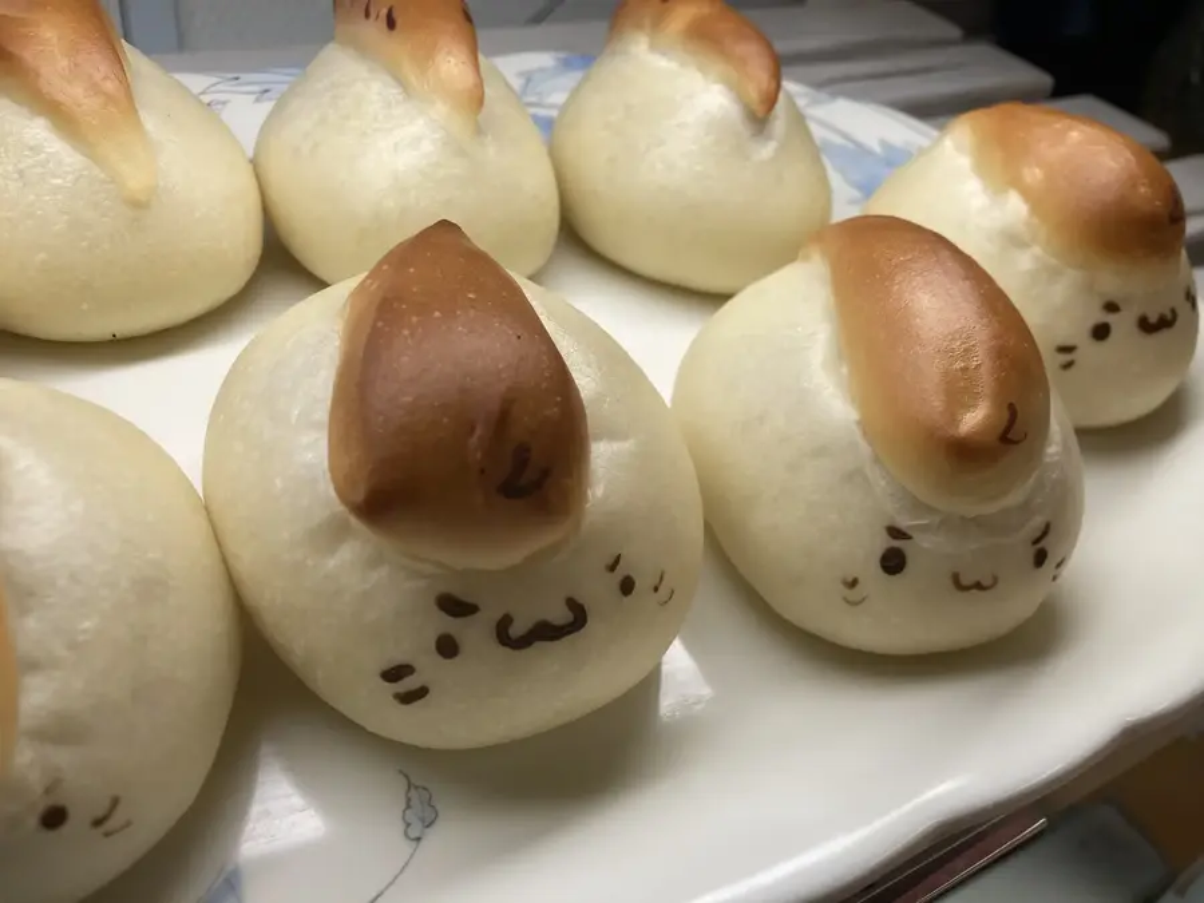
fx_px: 974
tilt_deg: -41.8
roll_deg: -9.5
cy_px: 452
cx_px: 602
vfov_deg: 49.7
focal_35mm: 28
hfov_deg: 63.4
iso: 20
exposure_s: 1/324
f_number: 1.8
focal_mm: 3.99
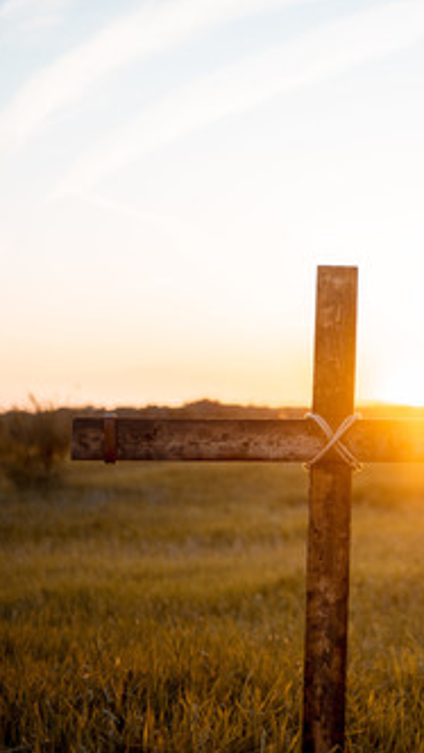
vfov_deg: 26.8
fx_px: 1577
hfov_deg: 14.9
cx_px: 467
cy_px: 376
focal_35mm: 79
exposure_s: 1/2000
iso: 250
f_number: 1.4
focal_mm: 50
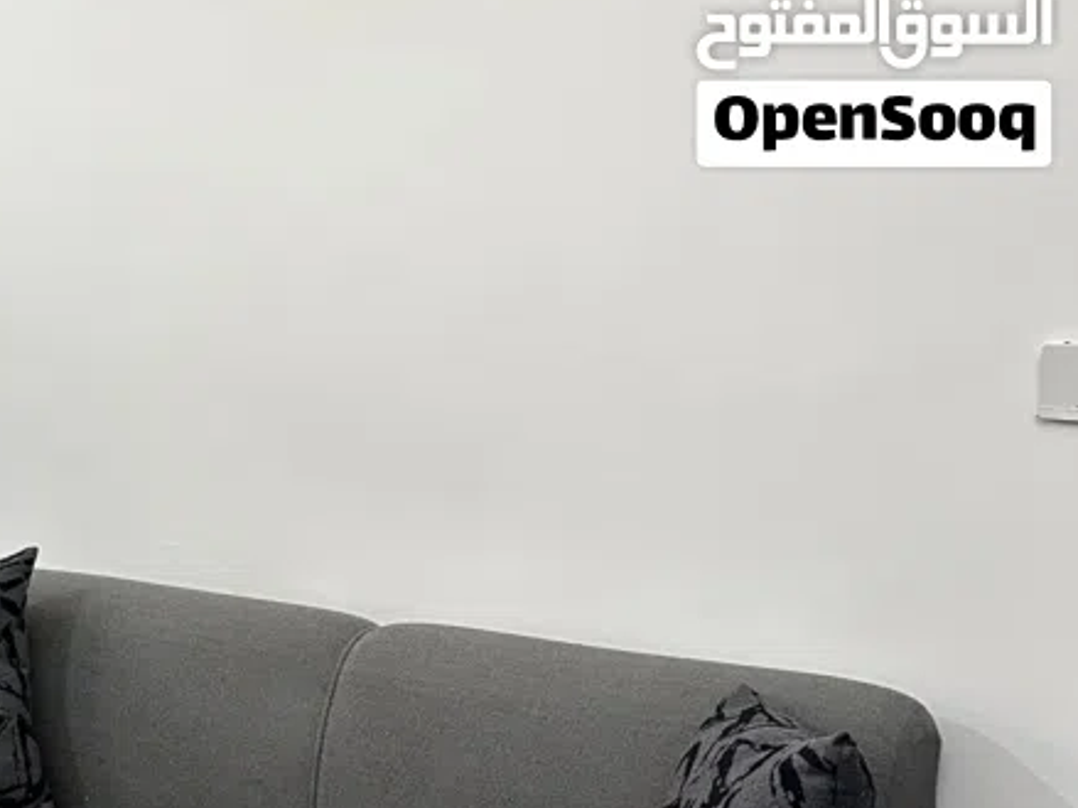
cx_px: 327
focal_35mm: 35
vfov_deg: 40.3
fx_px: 1090
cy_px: 521
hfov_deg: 51.3
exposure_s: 1/50
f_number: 1.78
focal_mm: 6.86
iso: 400
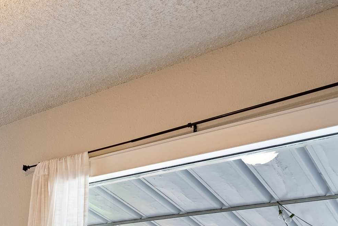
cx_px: -102
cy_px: 329
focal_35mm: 50
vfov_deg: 22.6
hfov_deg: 30.9
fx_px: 470
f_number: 8
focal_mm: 16
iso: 200
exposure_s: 1/160
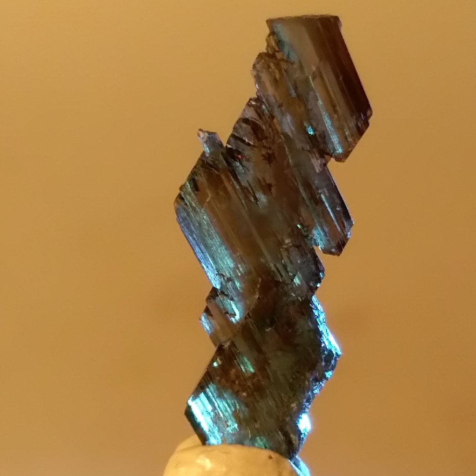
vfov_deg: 48.3
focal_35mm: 34
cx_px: 256
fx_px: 529
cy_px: 276
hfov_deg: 48.4
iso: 287
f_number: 2
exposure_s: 1/33.3
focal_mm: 3.54
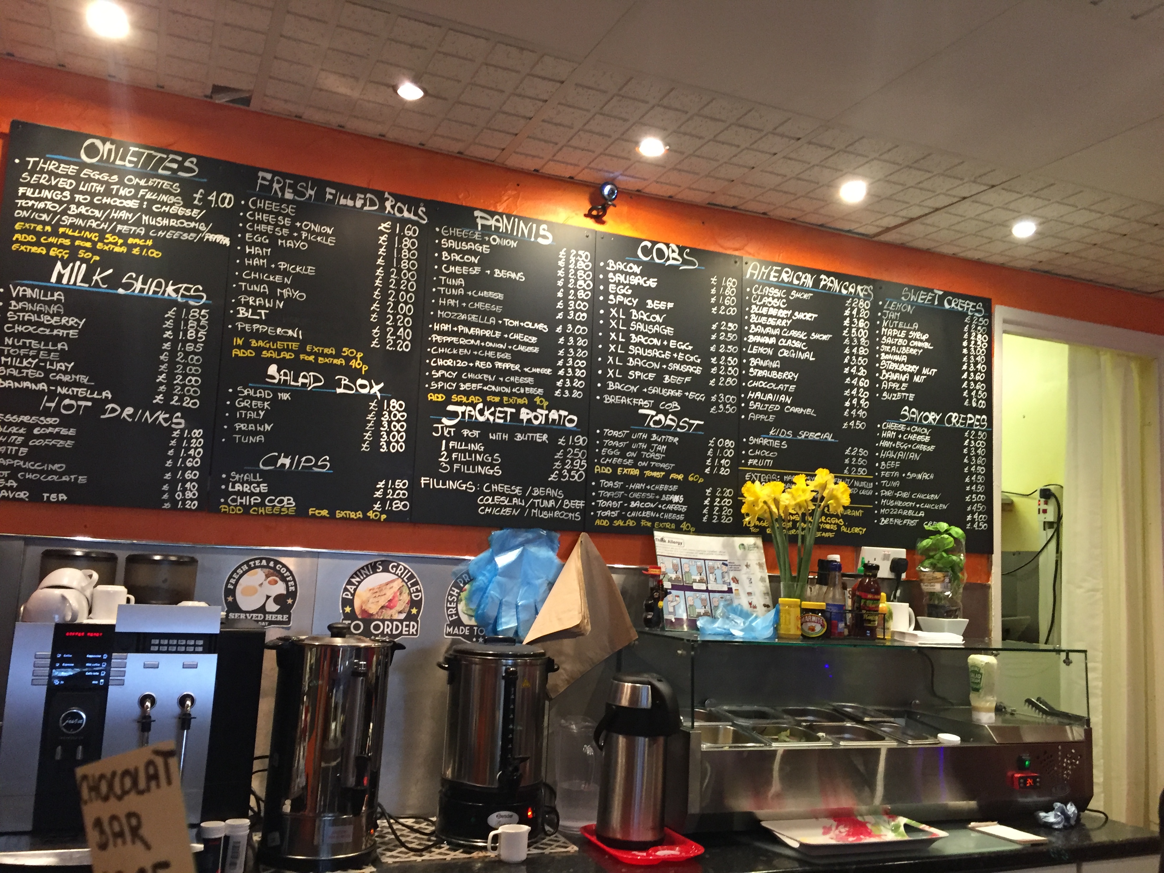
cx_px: 582
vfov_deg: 48.2
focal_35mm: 29
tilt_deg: +8.0
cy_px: 436
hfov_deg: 61.7
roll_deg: -3.0
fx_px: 975
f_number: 2.2
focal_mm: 4.15
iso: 200
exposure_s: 1/33
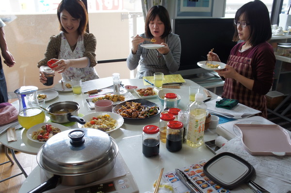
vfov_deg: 43.5
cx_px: 146
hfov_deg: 62.0
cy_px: 96
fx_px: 242
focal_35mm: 30
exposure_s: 1/60
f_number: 4.5
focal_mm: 20
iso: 320
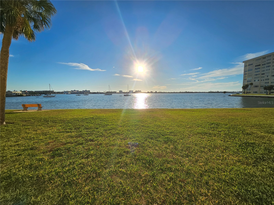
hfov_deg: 106.2
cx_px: 137
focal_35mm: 13
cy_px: 102
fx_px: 103
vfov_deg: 89.9
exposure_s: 1/10000
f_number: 2.2
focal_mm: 2.2
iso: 50
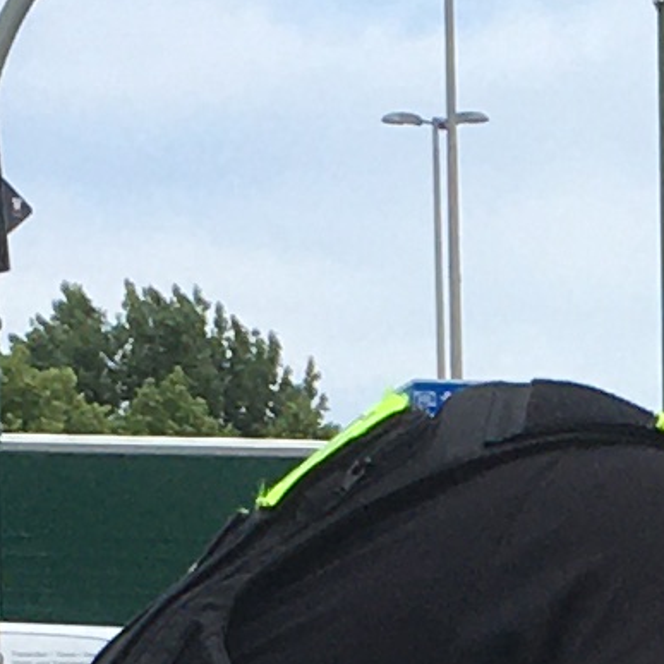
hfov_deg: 6.3
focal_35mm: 267
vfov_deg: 6.3
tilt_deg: -5.3
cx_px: 1479
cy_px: 1403
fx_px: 5794
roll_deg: +1.5
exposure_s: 1/1451
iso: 25
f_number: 2.2
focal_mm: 4.15
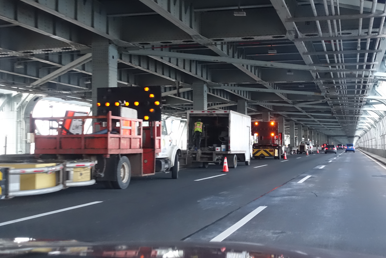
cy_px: 107
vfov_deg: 27.5
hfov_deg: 40.3
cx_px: 203
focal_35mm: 49
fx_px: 525
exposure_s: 1/250
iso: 1250
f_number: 2.8
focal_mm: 15.1
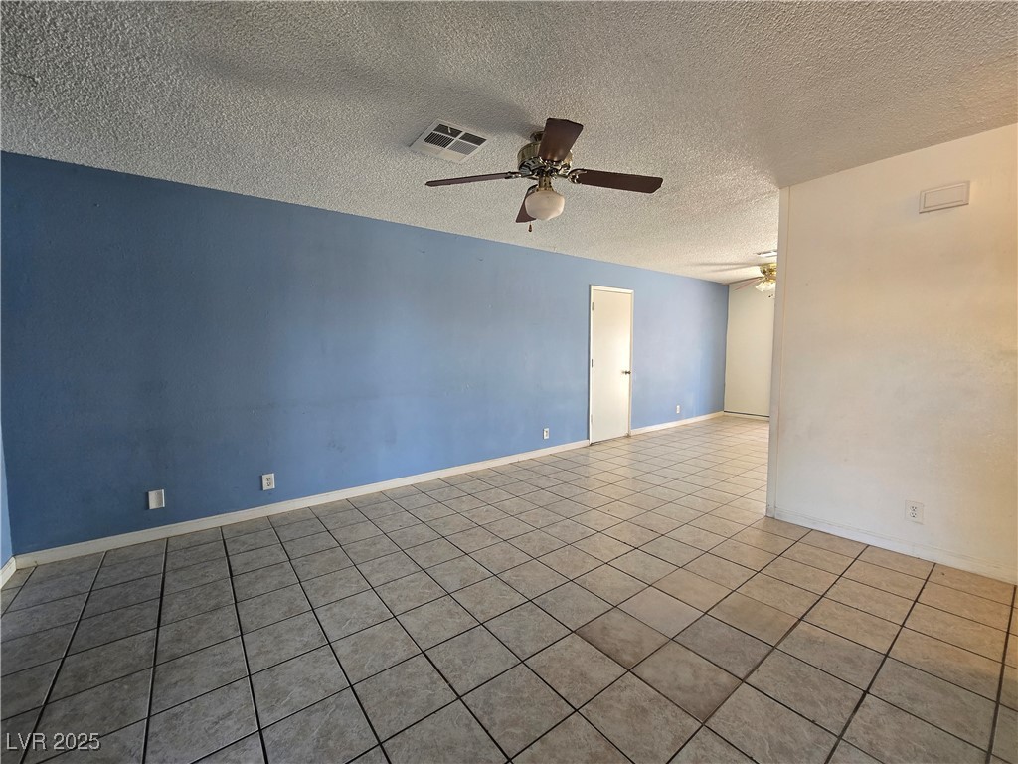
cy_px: 382
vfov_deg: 89.9
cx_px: 509
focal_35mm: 13
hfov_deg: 106.2
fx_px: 382
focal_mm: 2.2
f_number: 2.2
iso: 160
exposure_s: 1/60
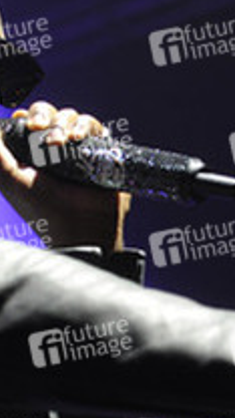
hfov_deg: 7.6
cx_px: 228
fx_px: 1761
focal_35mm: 159
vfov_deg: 13.5
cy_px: 293
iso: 3200
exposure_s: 1/80
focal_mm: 70
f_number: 5
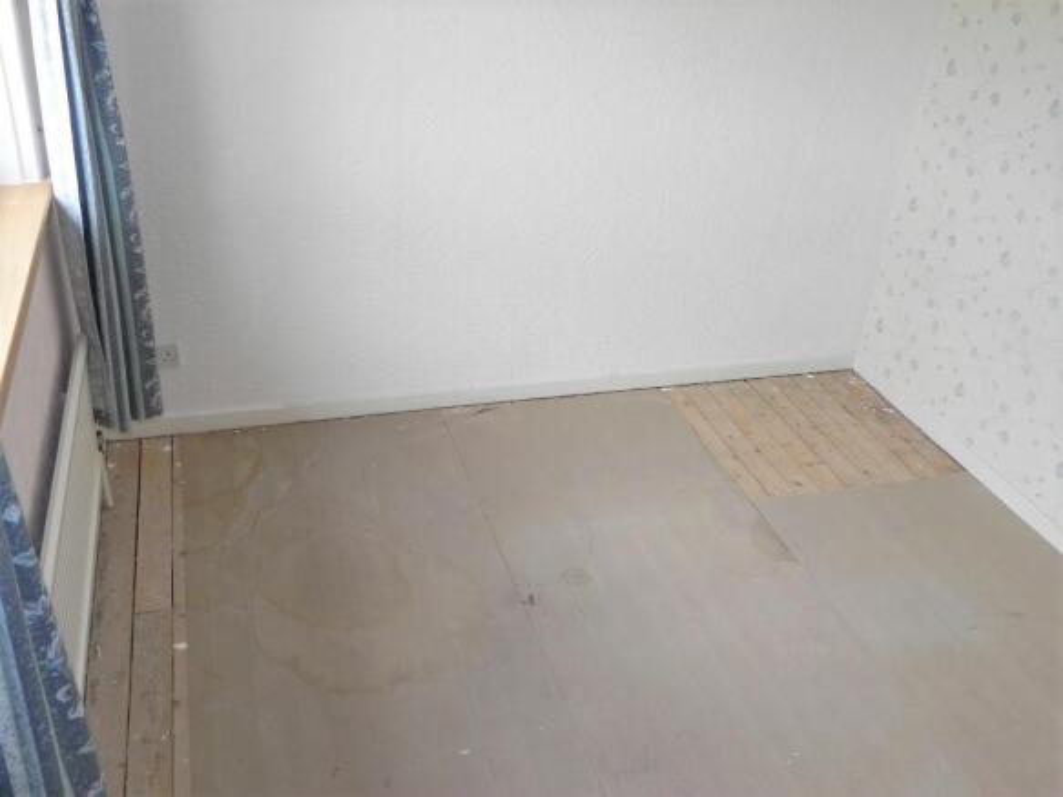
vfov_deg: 42.9
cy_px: 398
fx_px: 1013
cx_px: 532
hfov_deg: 55.4
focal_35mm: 33
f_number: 3.2
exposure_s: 1/70.7
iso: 160
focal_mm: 5.9
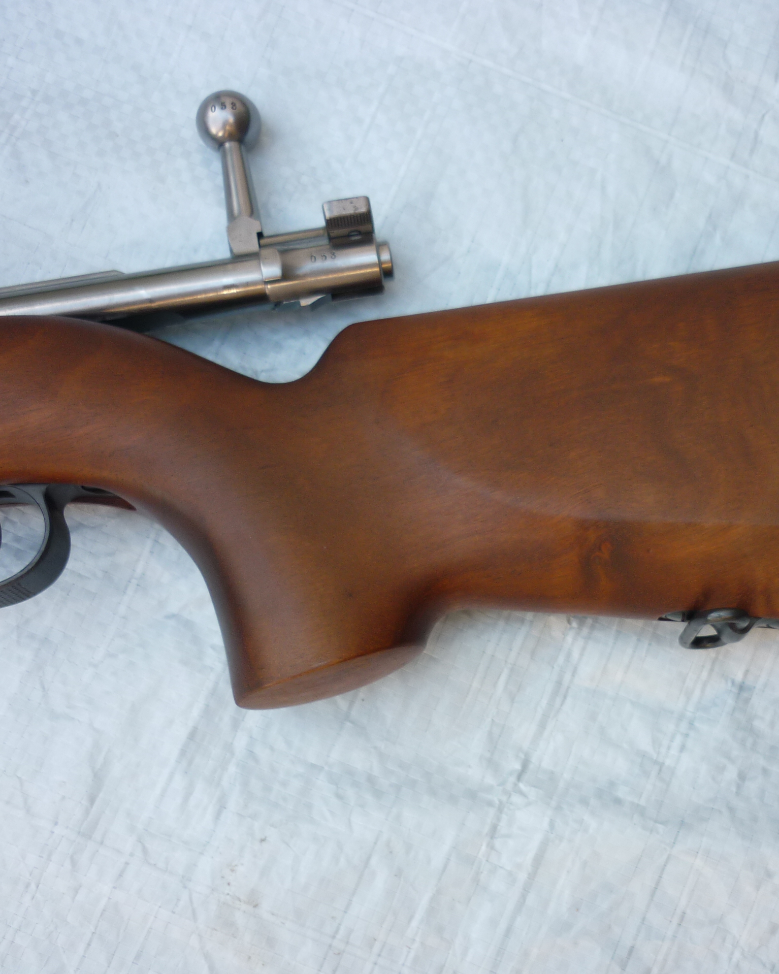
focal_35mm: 43
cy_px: 487
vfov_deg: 42.9
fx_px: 1239
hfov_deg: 34.2
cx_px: 580
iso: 80
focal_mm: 5.5
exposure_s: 1/60
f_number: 2.8
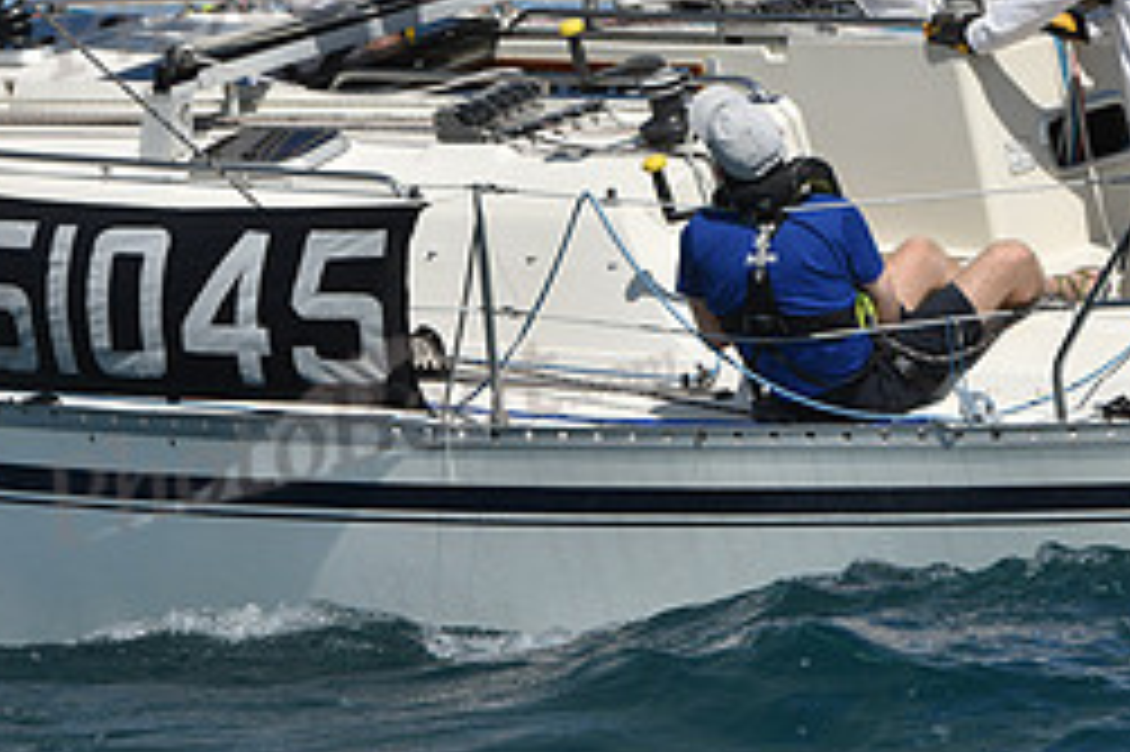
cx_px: 914
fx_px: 13049
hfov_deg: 5.0
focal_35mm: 416
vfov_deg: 3.3
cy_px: 133
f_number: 9
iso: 250
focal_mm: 180
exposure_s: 1/1600
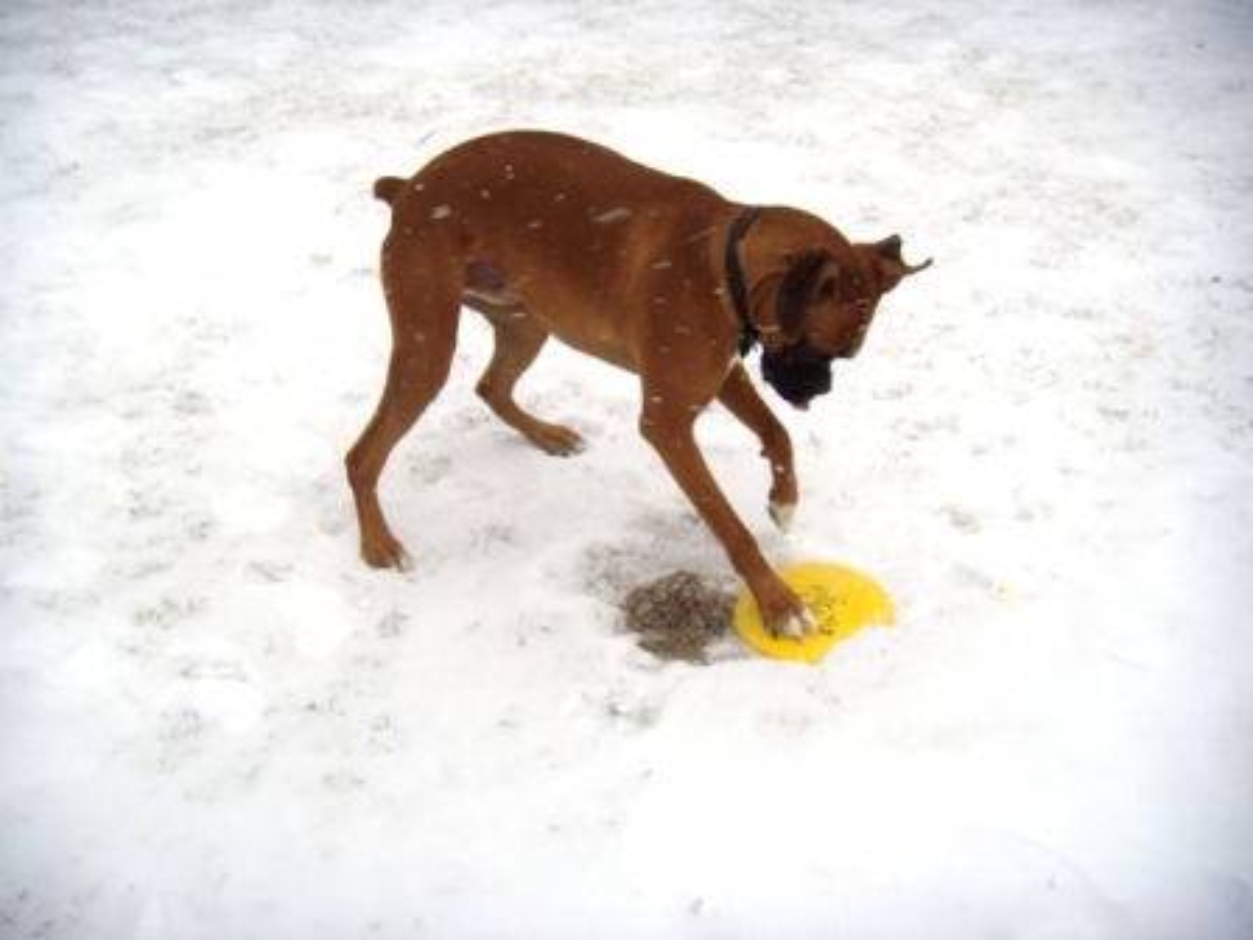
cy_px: 470
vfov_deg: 37.7
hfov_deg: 49.0
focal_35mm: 38
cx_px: 626
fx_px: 1375
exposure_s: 1/312
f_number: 3.5
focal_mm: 6.4
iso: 64
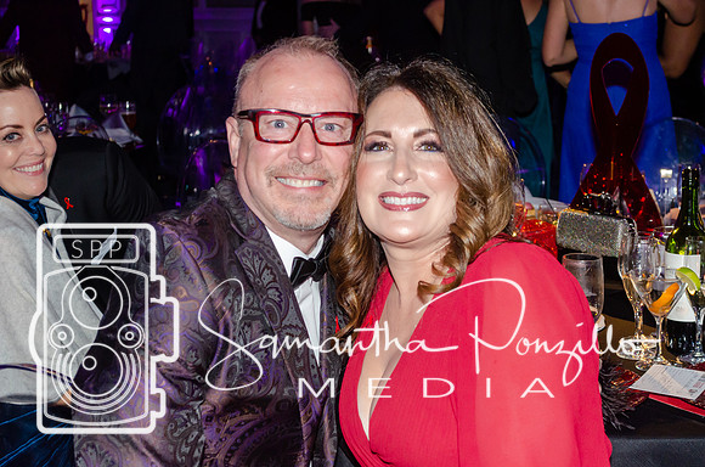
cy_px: 234
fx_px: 1319
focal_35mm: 68
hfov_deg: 29.9
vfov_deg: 20.1
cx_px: 352
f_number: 5.3
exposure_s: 1/60
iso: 1400
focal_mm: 45
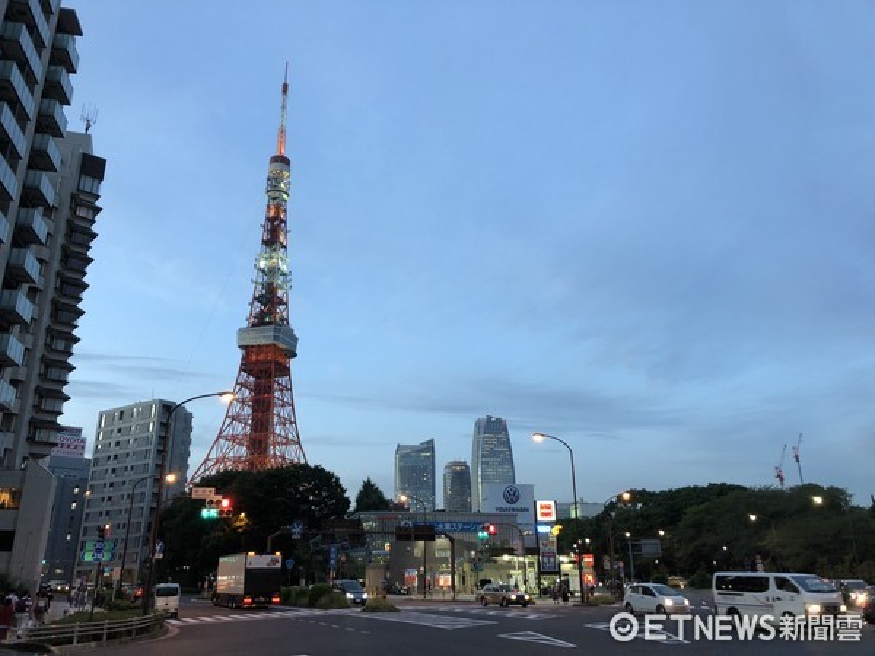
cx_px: 438
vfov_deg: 48.2
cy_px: 328
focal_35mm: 29
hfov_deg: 61.7
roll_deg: +1.9
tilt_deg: +19.5
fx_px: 733
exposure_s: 1/25
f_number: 1.8
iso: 40
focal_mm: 3.99
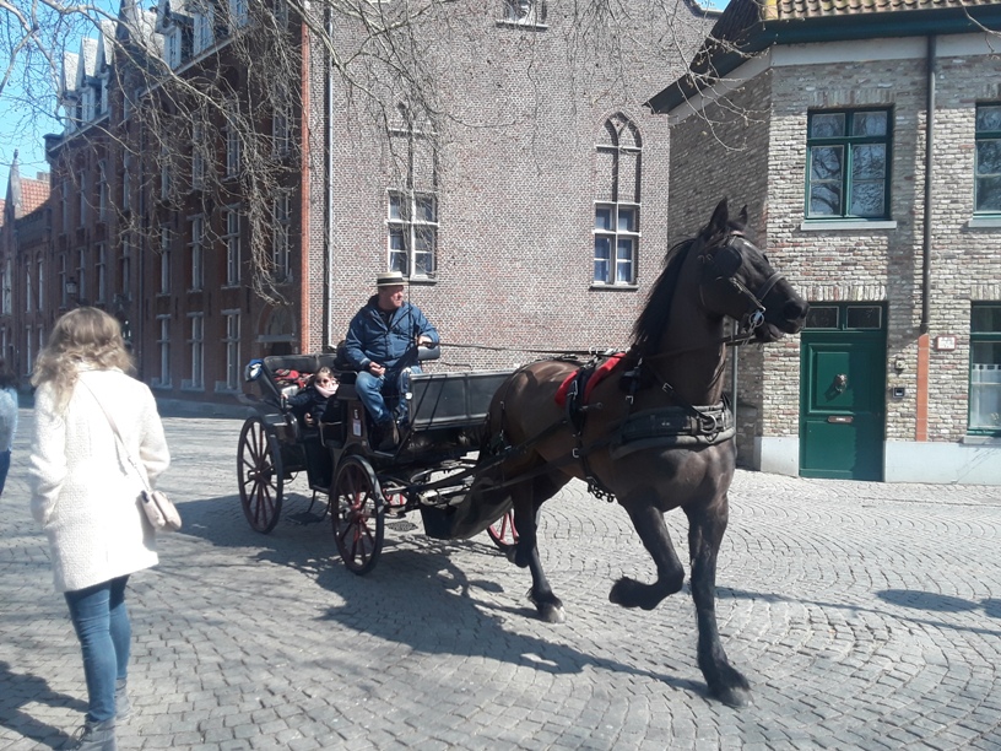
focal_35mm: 28
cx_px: 500
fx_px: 810
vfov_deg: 49.7
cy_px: 376
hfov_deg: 63.4
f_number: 1.9
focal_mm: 2.9
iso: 40
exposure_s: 1/654
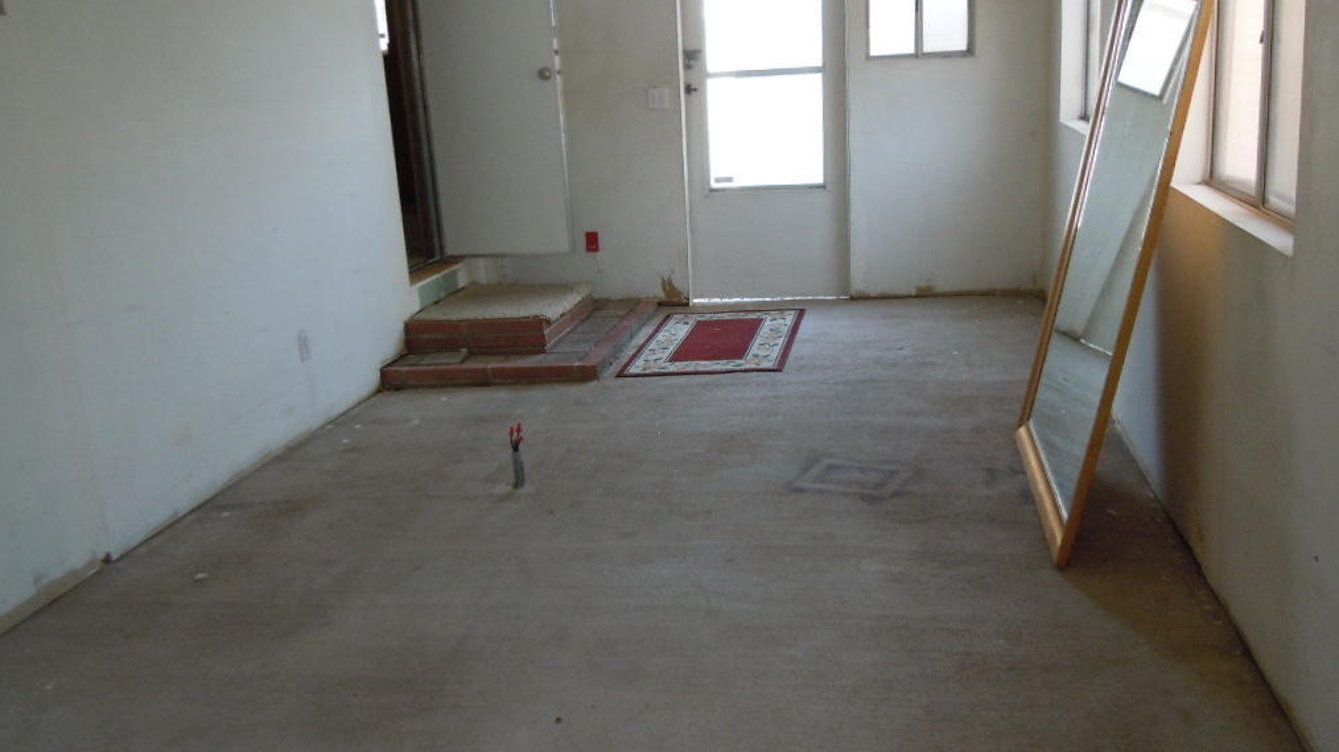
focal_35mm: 33
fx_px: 1171
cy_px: 364
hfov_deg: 59.5
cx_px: 667
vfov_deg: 35.6
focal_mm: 5.4
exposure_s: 1/60
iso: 320
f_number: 3.5
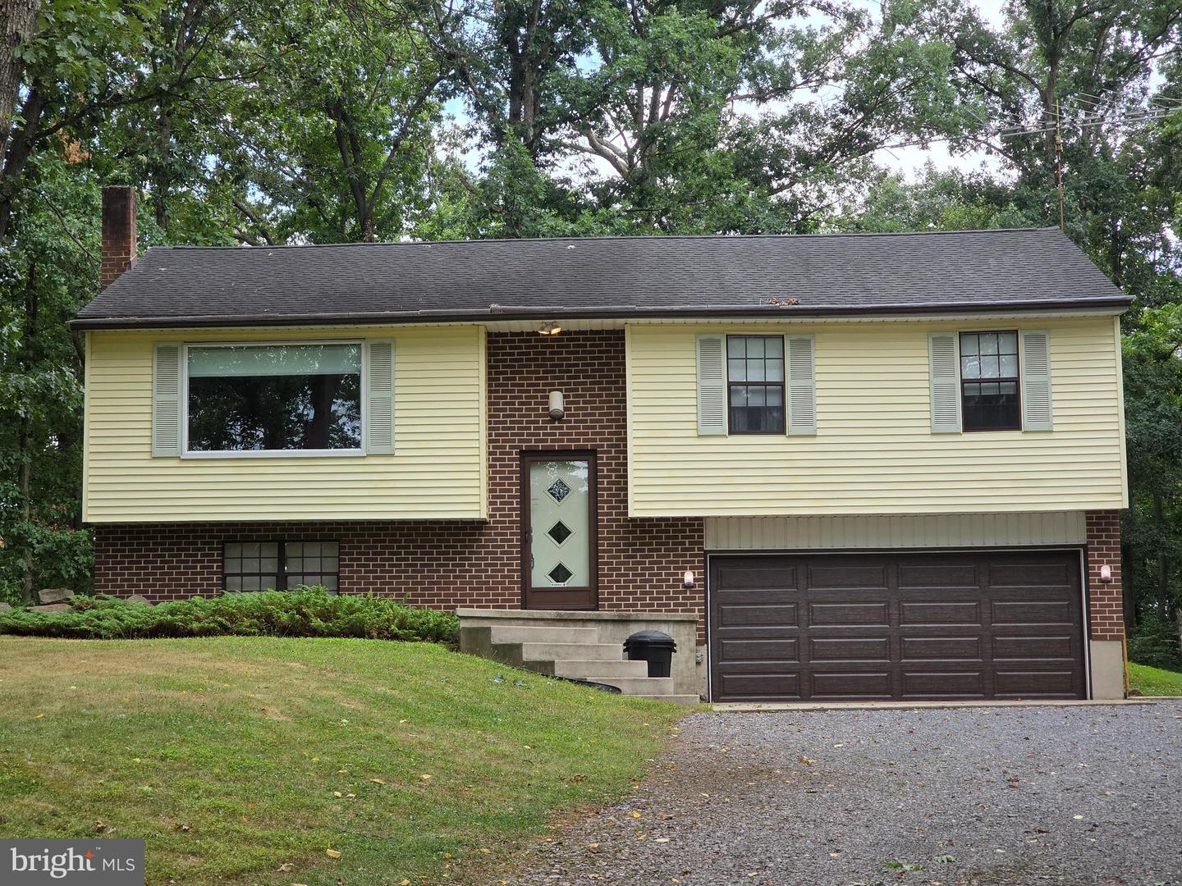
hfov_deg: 28.2
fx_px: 2356
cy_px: 443
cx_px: 591
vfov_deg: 21.3
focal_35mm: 69
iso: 80
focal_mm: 7.9
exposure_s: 1/719
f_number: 2.4
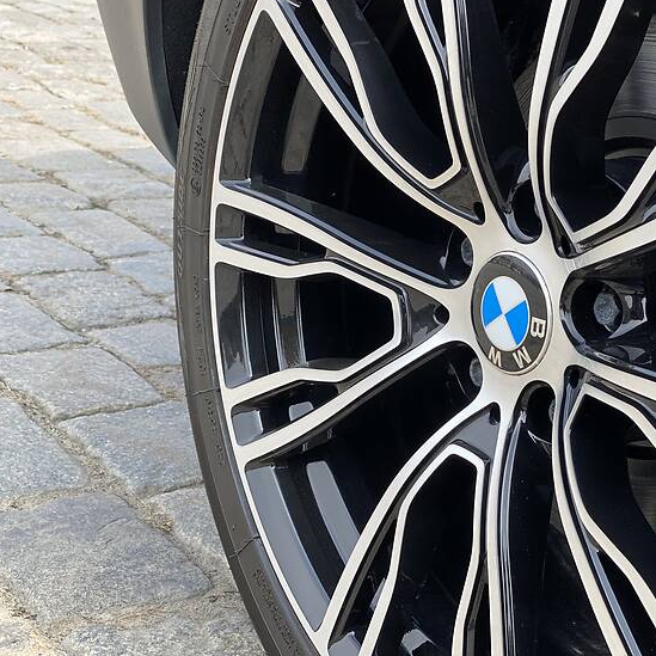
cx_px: 471
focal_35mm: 67
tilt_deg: -17.1
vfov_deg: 25.7
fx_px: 1437
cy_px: 327
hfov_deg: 25.5
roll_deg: -6.7
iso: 20
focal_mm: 6
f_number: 2
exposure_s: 1/279
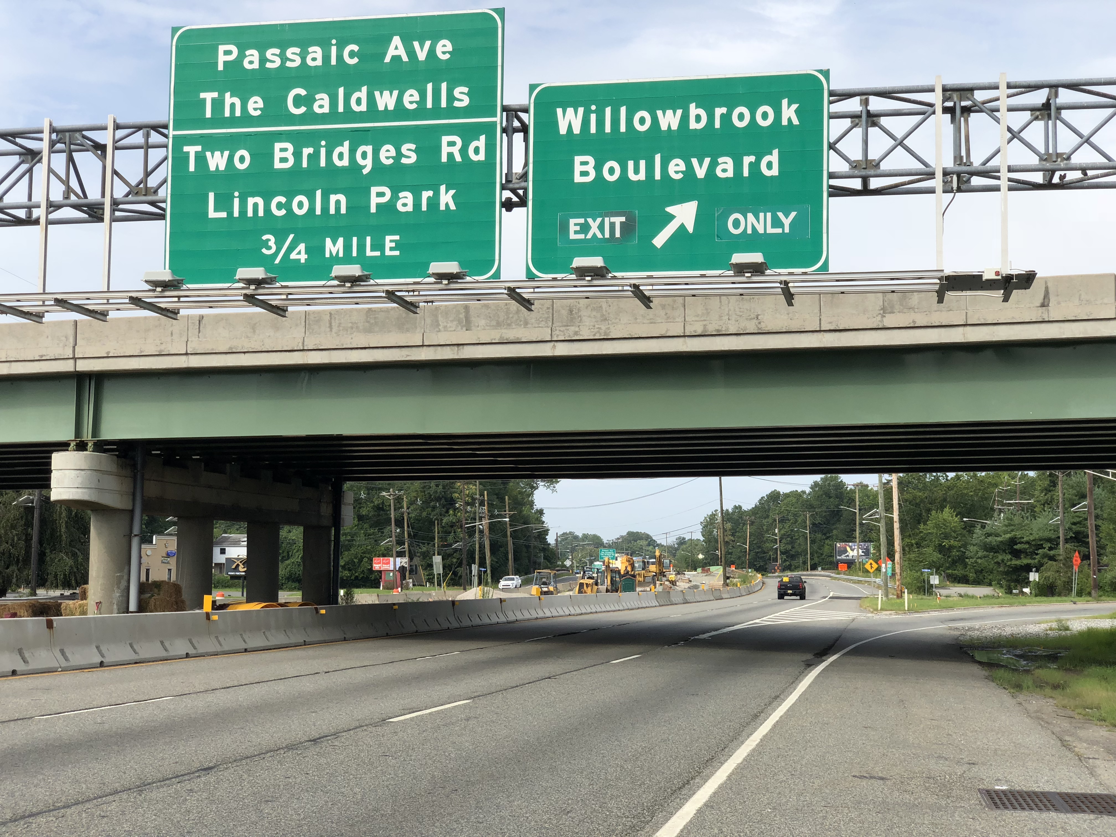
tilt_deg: +4.7
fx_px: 1676
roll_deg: +0.2
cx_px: 558
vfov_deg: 28.0
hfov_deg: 36.8
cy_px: 418
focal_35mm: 52
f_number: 2.4
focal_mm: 6
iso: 16
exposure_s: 1/867
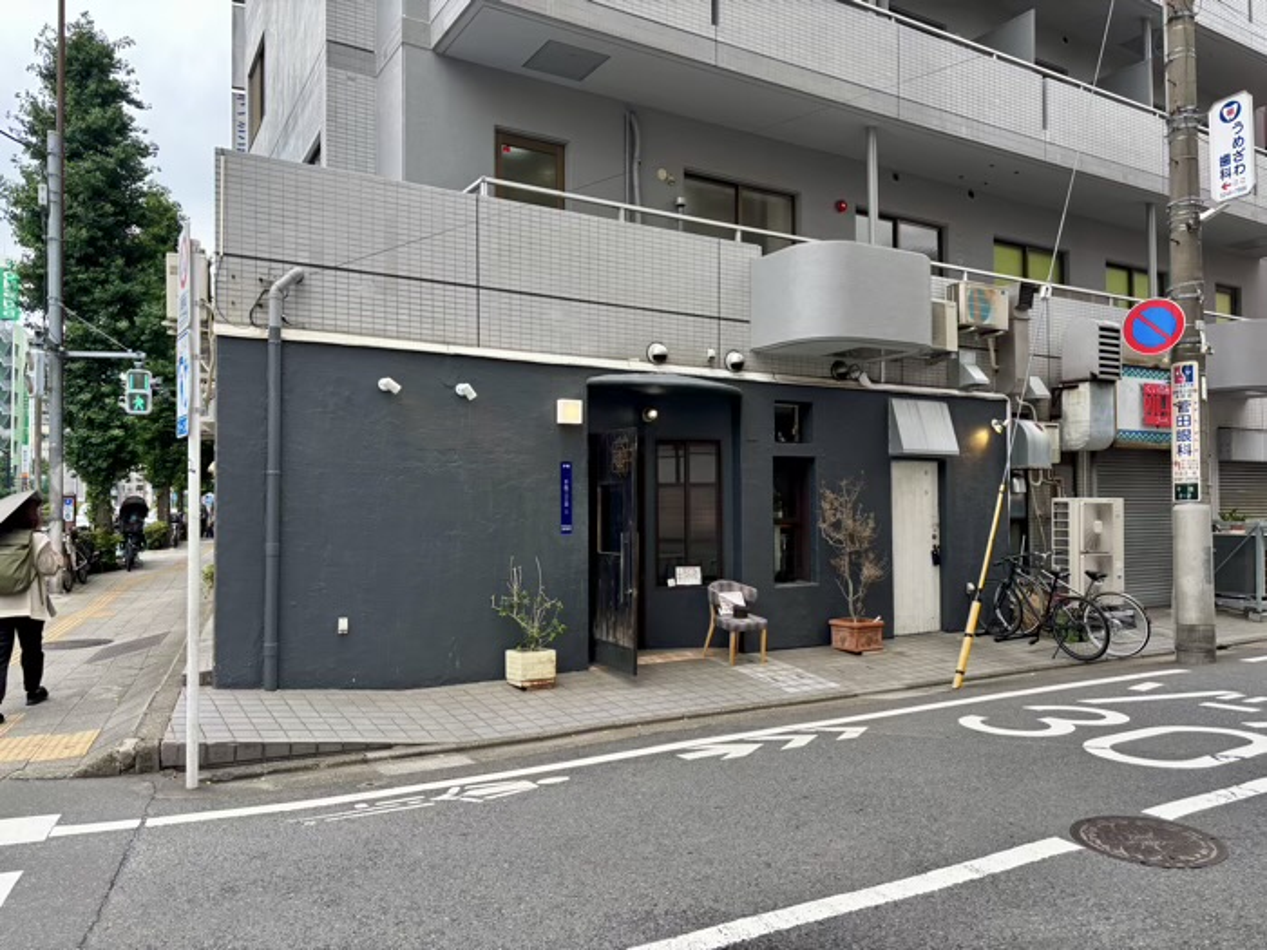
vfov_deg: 53.1
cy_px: 475
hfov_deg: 67.3
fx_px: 952
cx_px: 634
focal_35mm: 26
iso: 50
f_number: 1.6
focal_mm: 5.96
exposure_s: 1/775
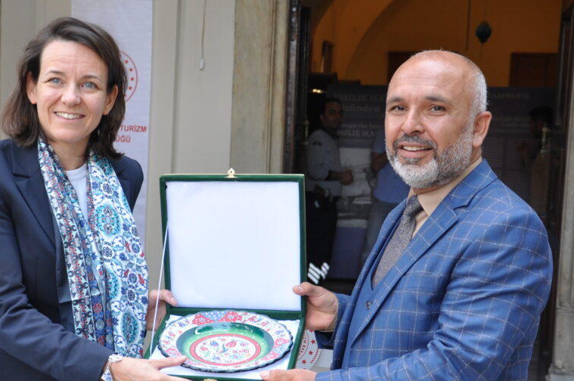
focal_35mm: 81
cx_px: 219
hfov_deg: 25.0
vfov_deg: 16.7
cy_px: 271
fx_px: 1290
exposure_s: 1/80
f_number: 4.5
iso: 400
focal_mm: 32
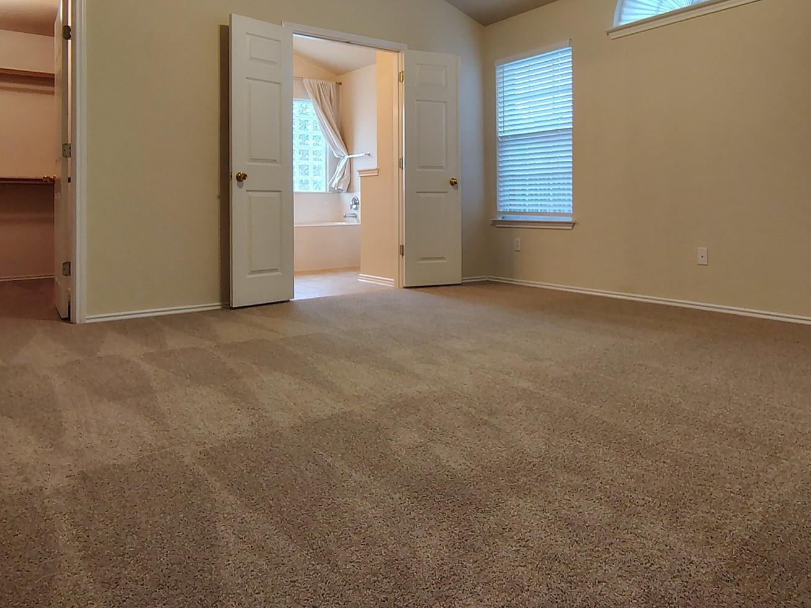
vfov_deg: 53.8
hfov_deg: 69.3
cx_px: 431
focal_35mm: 25
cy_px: 205
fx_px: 586
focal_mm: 2.13
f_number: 2.2
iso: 434
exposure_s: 1/40
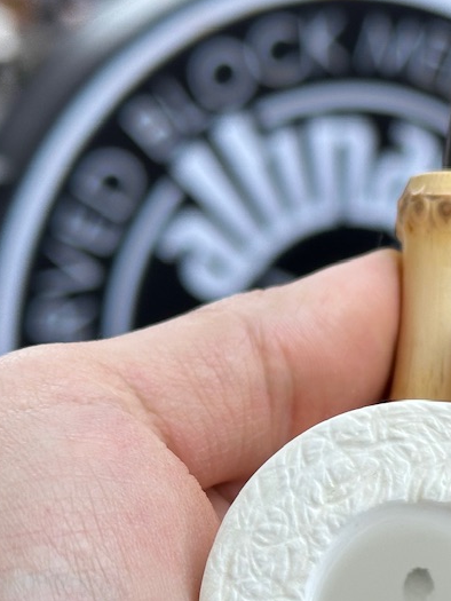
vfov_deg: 16.8
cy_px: 396
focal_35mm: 117
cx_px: 625
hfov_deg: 12.2
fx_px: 2032
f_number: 1.78
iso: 40
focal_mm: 6.86
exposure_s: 1/100
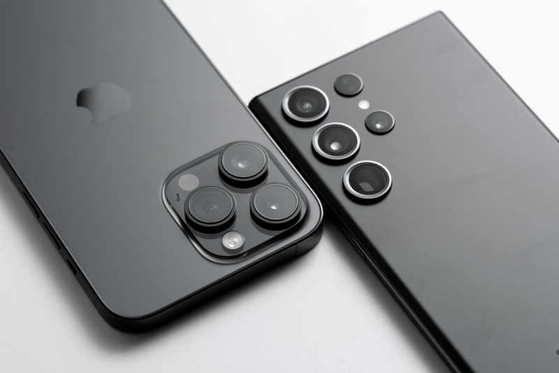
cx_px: 280
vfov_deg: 15.2
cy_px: 186
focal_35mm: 90
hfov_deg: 22.6
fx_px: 1397
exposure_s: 1/160
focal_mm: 90
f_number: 8
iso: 500
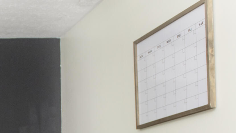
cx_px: -154
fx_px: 450
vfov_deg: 14.6
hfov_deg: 22.0
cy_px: 244
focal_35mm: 72
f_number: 4
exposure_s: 1/125
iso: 800
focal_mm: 19
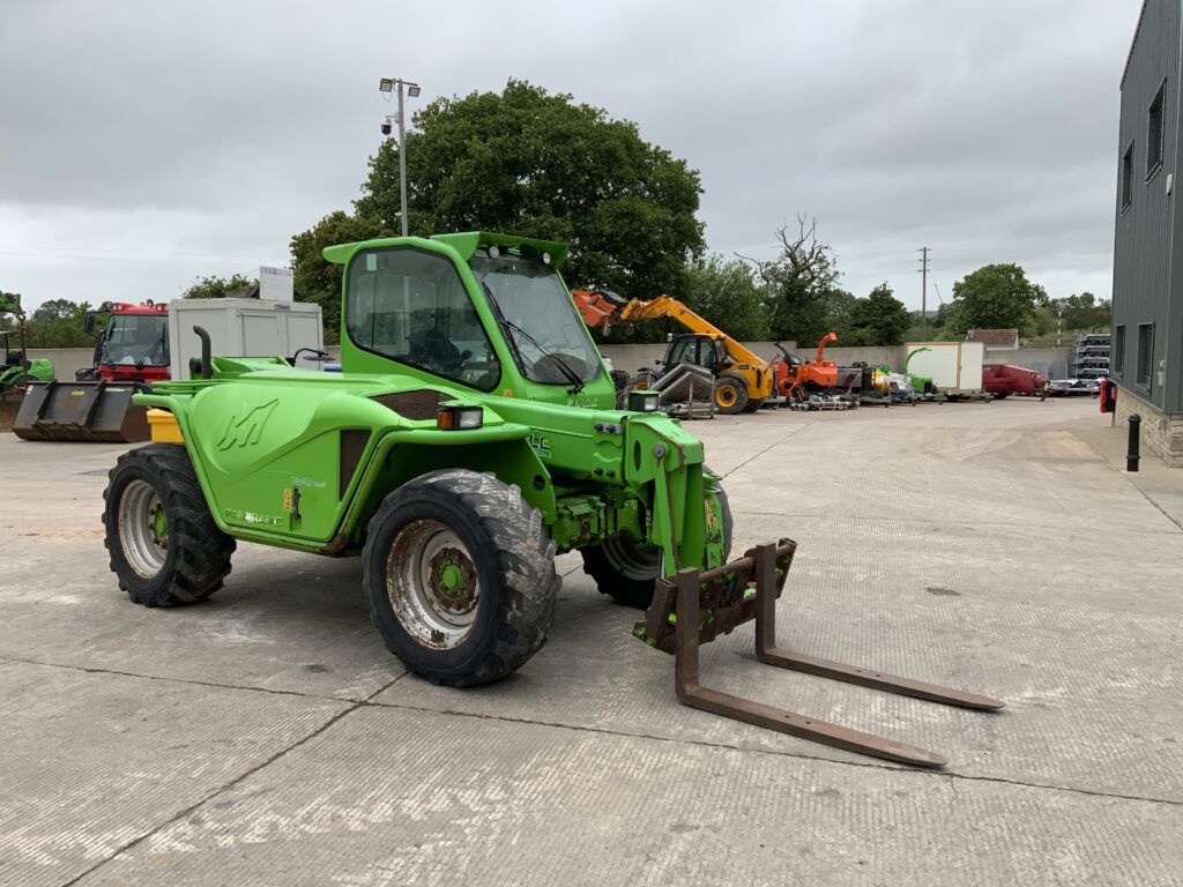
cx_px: 592
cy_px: 444
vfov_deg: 48.2
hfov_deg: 61.7
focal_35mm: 29
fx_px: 991
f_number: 1.8
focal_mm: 3
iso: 16
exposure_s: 1/406
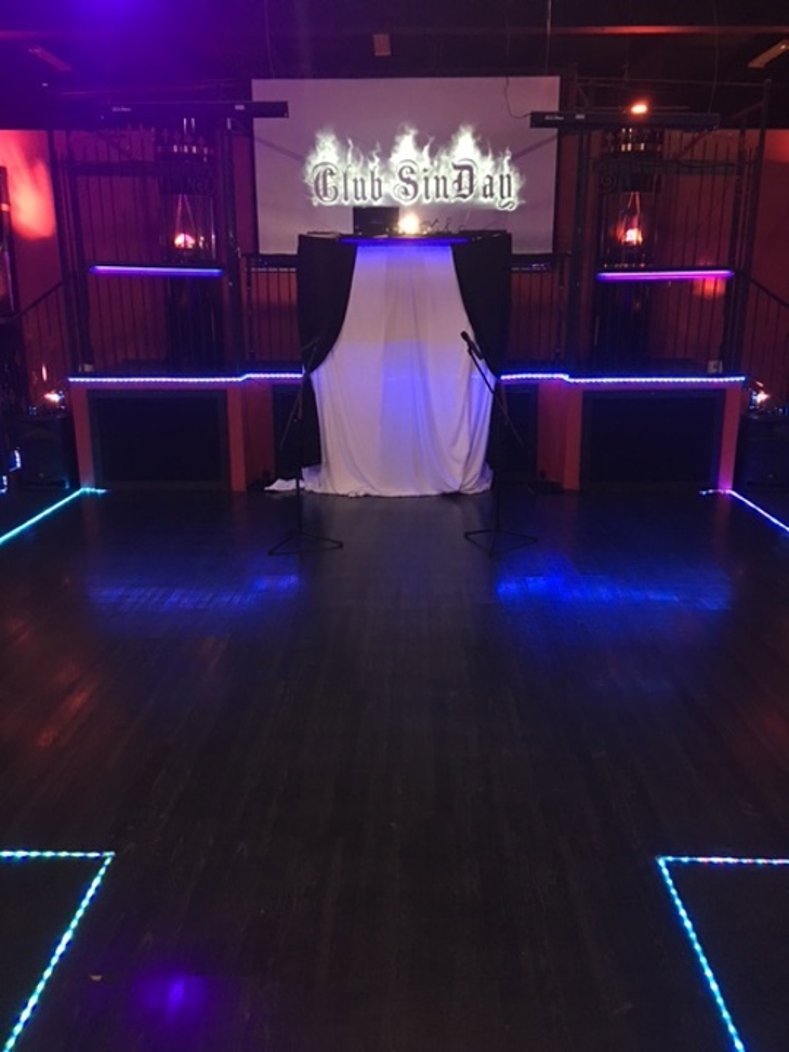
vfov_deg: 61.7
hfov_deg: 48.2
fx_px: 881
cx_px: 394
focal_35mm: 29
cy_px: 526
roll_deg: +0.1
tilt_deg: -15.3
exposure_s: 1/4
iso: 100
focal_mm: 4.15
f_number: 2.2
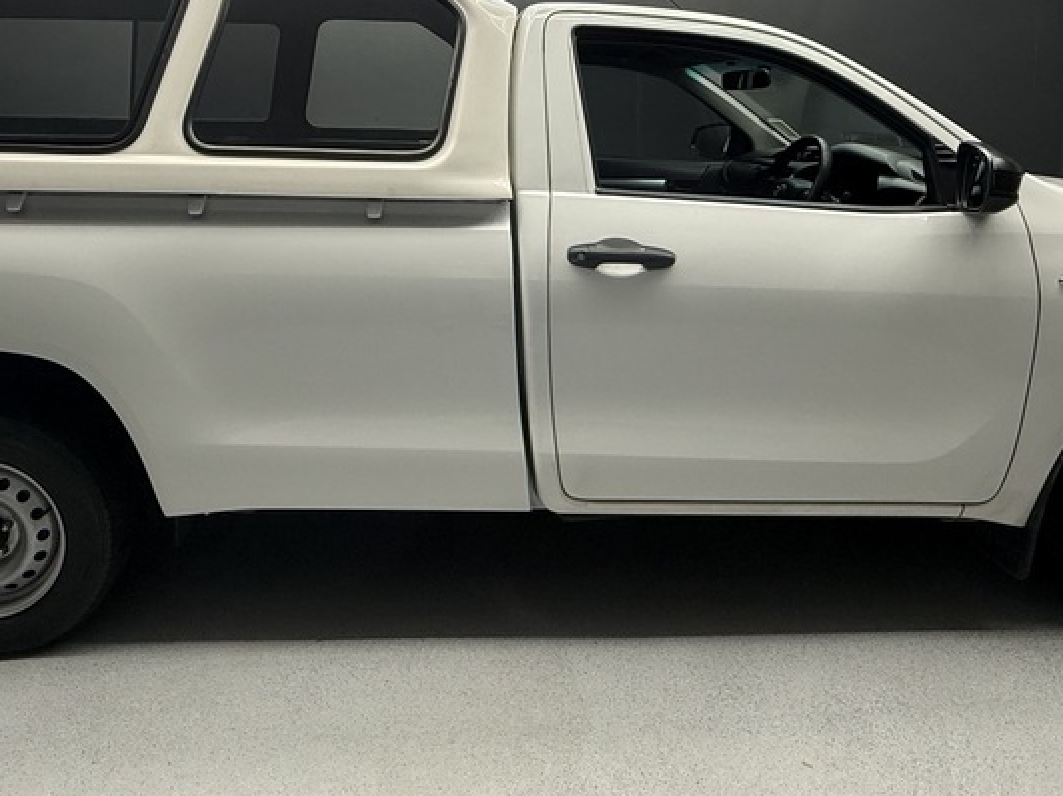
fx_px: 829
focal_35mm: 27
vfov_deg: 48.9
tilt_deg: -5.1
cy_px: 182
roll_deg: +0.2
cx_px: 476
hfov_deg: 65.2
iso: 160
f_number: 2.2
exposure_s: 1/99
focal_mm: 2.22
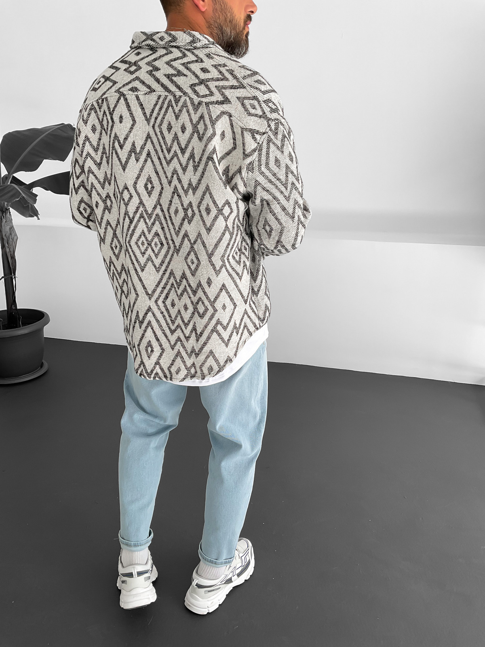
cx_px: 242
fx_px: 542
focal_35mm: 29
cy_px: 324
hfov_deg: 48.2
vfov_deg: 61.7
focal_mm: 3
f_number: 1.8
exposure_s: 1/125
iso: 16
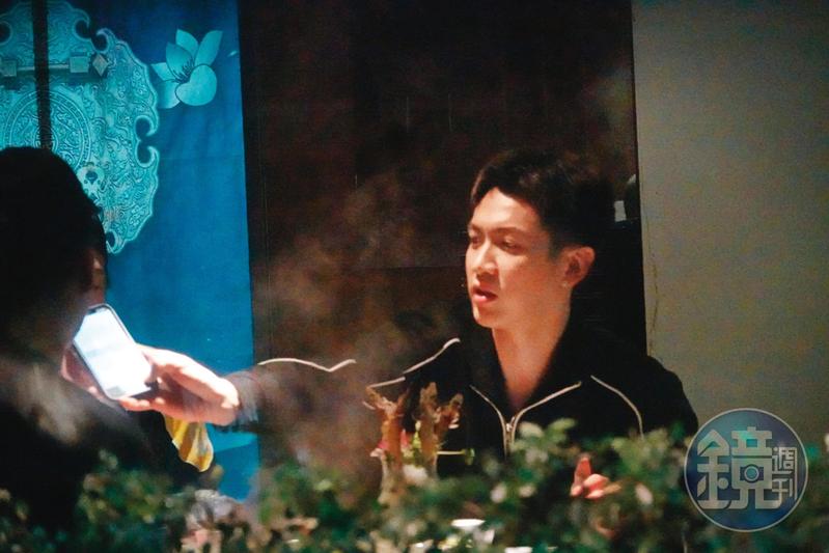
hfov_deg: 7.7
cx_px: 414
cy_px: 276
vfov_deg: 5.2
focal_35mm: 266
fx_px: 6126
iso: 12800
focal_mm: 97.49
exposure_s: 1/125
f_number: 4
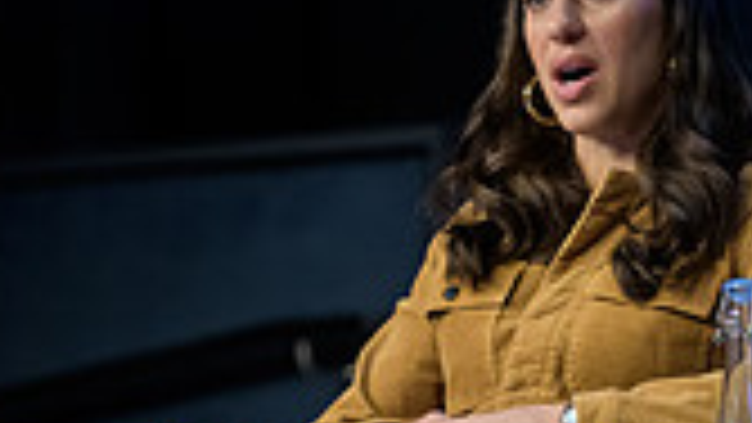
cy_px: 425
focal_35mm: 492
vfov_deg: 2.5
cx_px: 698
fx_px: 9812
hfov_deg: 4.4
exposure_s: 1/200
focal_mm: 135
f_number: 3.2
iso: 1600
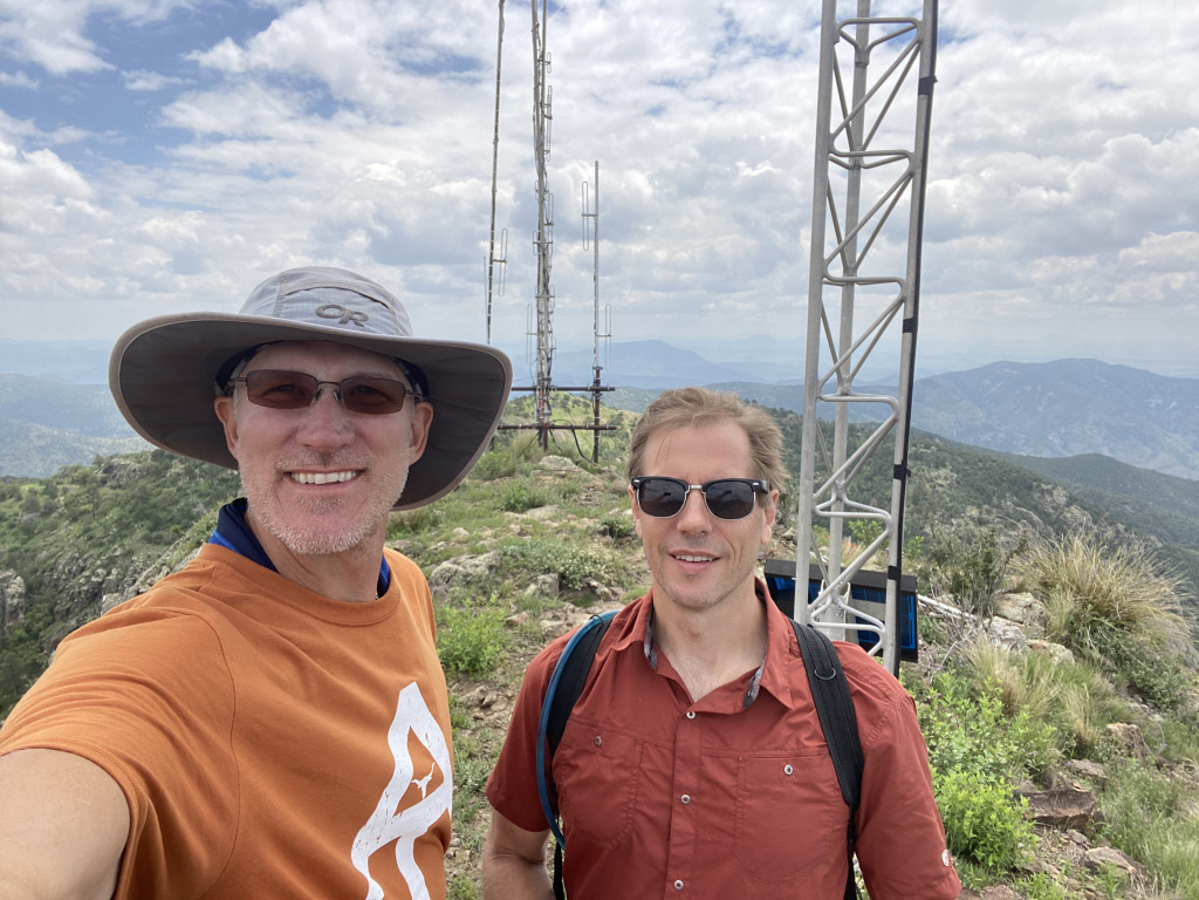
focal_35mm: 23
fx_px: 797
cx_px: 600
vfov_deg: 58.9
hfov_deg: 73.9
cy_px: 450
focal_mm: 2.71
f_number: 2.2
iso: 25
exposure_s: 1/478
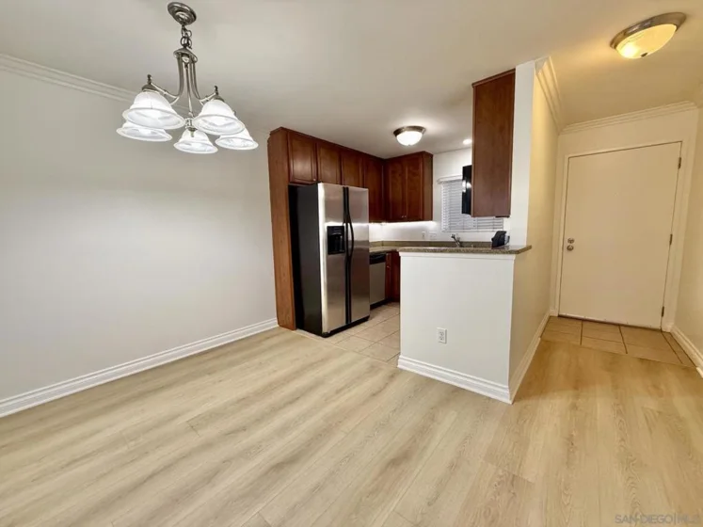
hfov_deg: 102.1
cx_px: 352
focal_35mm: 14
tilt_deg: -6.5
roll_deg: +1.7
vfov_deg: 85.7
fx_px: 284
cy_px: 264
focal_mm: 2.22
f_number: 2.2
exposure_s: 1/60
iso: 200
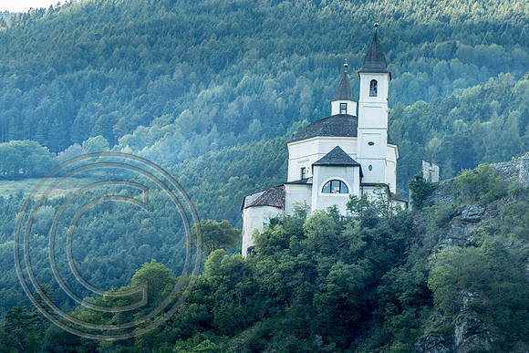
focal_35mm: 300
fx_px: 4409
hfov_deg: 6.9
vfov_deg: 4.6
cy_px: 176
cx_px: 264
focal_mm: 200
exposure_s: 1/160
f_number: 4.5
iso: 160
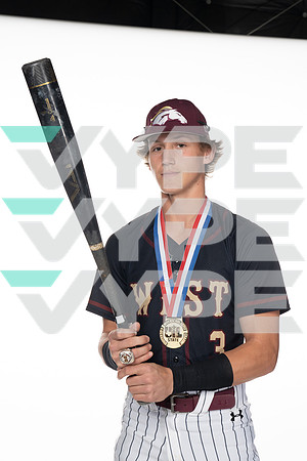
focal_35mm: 51
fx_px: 652
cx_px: 154
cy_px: 230
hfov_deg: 26.5
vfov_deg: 38.9
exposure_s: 1/250
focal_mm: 51
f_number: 6.3
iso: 400
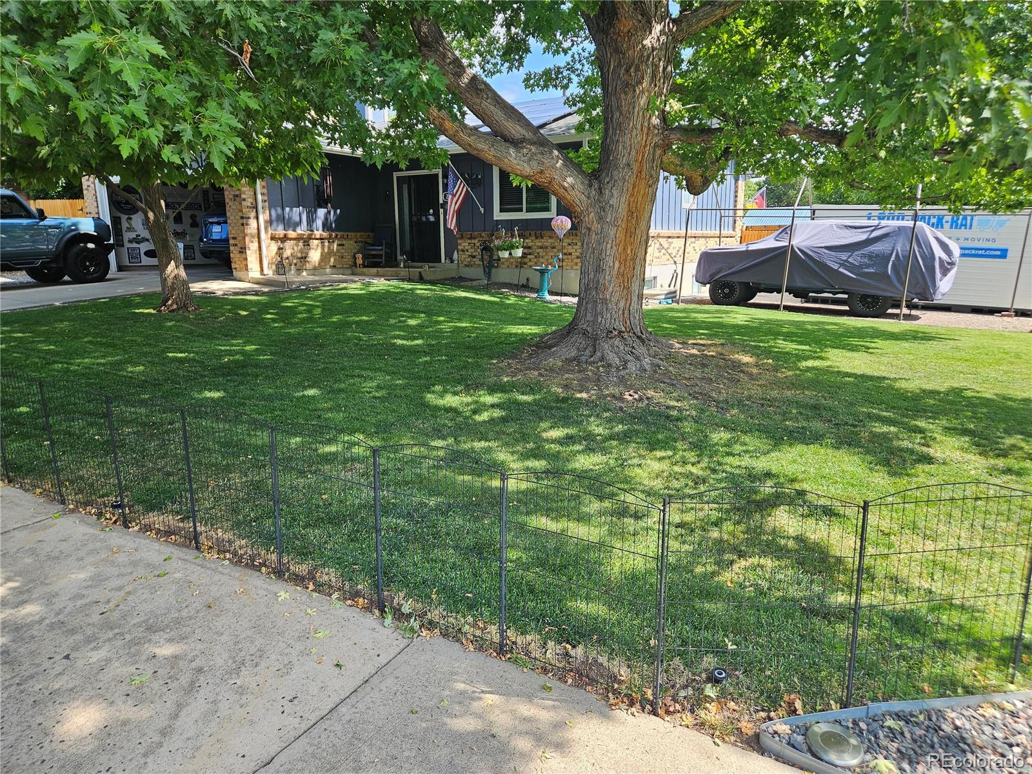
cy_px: 387
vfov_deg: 58.9
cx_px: 516
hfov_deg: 73.9
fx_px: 686
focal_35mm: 23
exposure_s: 1/362
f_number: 1.8
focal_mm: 5.4
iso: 25
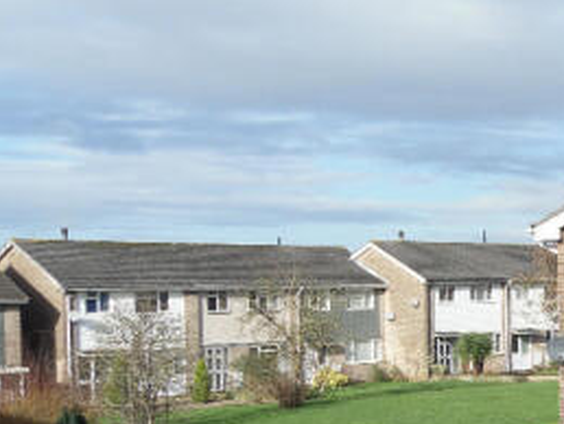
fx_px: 1288
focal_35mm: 79
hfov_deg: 23.1
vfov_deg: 18.5
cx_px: 635
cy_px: 353
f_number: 8.2
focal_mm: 6.3
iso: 80
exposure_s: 1/152
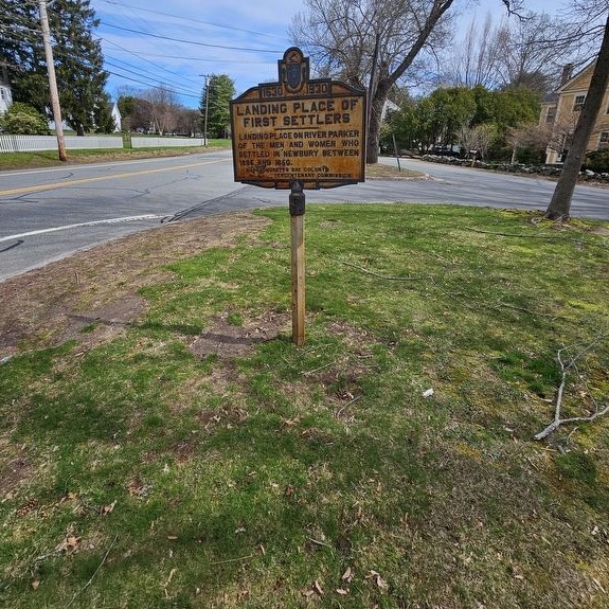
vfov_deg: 85.9
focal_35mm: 16
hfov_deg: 87.4
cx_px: 297
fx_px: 318
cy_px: 233
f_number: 2.2
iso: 50
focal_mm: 2.2
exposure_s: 1/2544
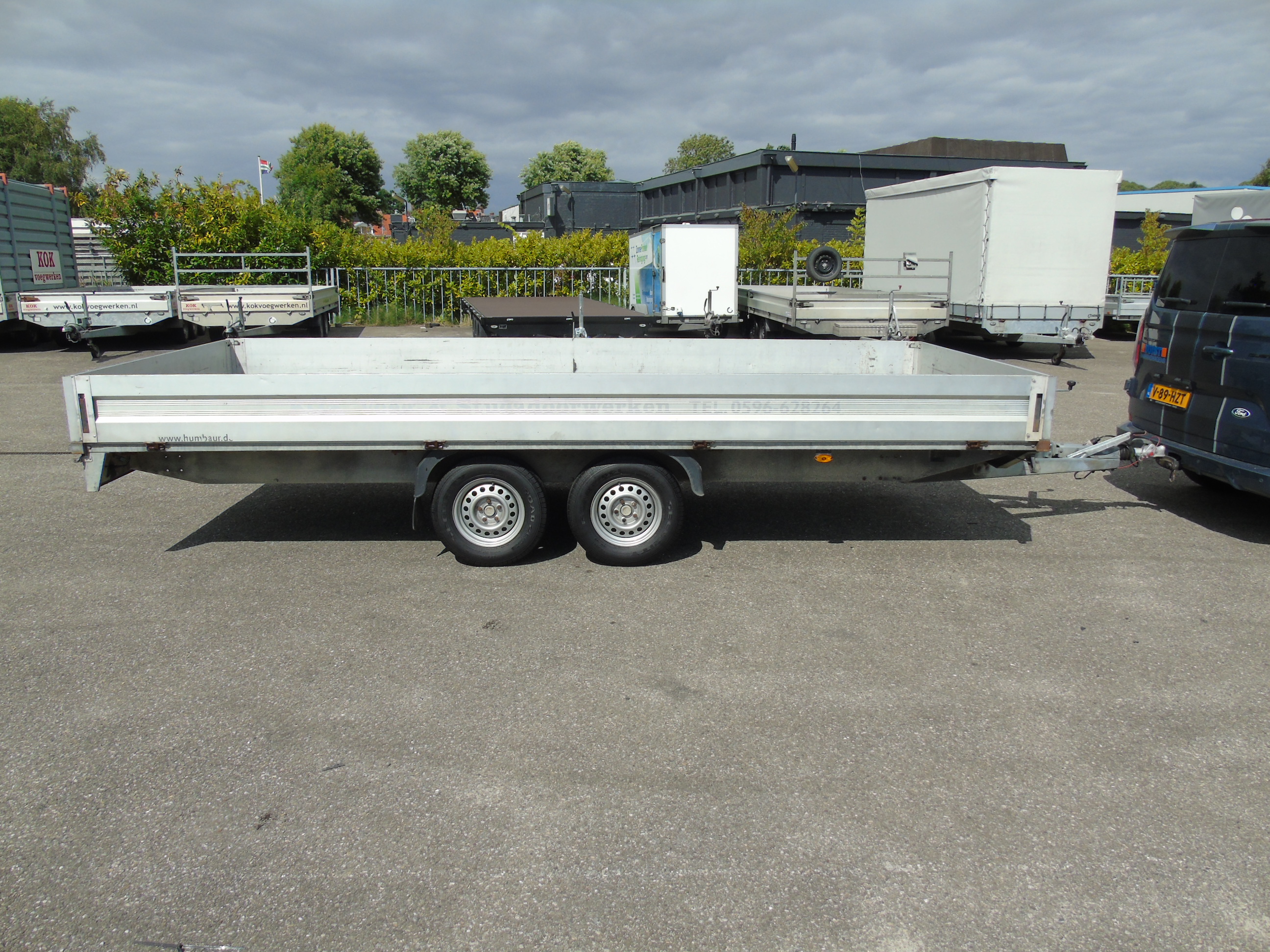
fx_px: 917
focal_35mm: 25
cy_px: 476
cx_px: 635
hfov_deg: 69.4
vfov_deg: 54.9
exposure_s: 1/1000
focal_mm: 4.4
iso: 80
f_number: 3.8
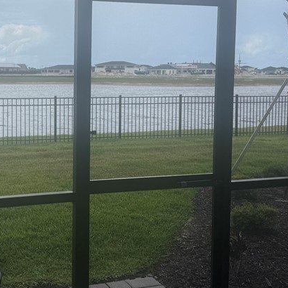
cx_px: 60
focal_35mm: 53
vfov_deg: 32.0
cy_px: 101
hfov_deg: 31.4
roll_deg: +0.1
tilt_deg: -2.7
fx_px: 499
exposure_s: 1/3279
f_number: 1.78
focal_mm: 6.76
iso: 80
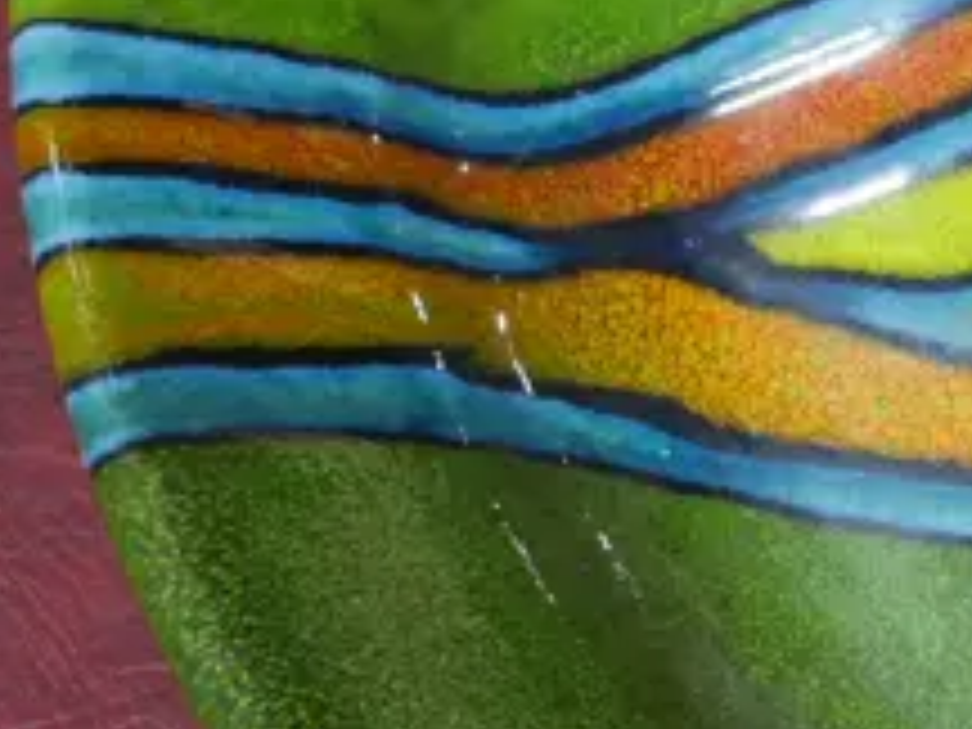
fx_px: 5335
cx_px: 1764
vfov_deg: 7.8
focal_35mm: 190
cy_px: 72
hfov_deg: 9.9
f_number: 4.5
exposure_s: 1/60
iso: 640
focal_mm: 20
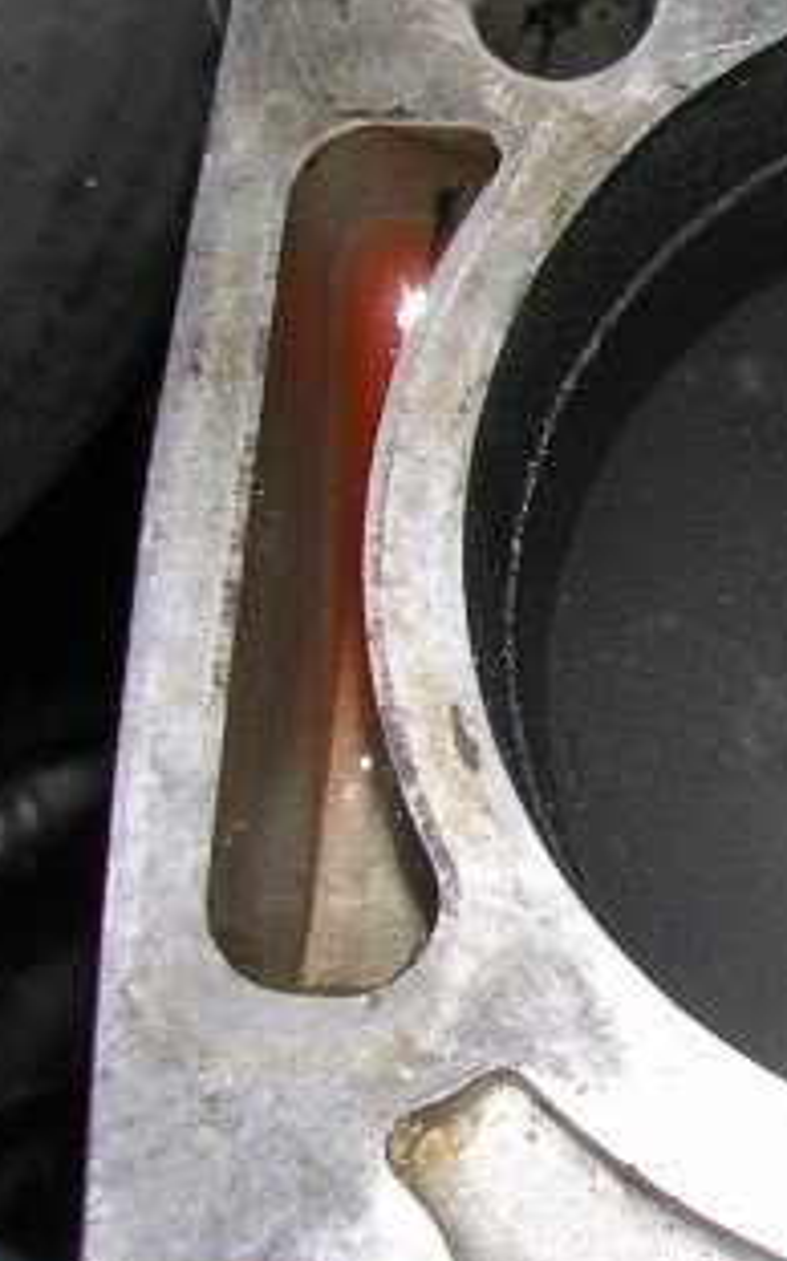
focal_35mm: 83
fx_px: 2852
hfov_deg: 14.8
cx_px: 1107
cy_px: 576
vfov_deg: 24.9
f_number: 2.8
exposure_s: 1/60.1
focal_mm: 5.8
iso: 50
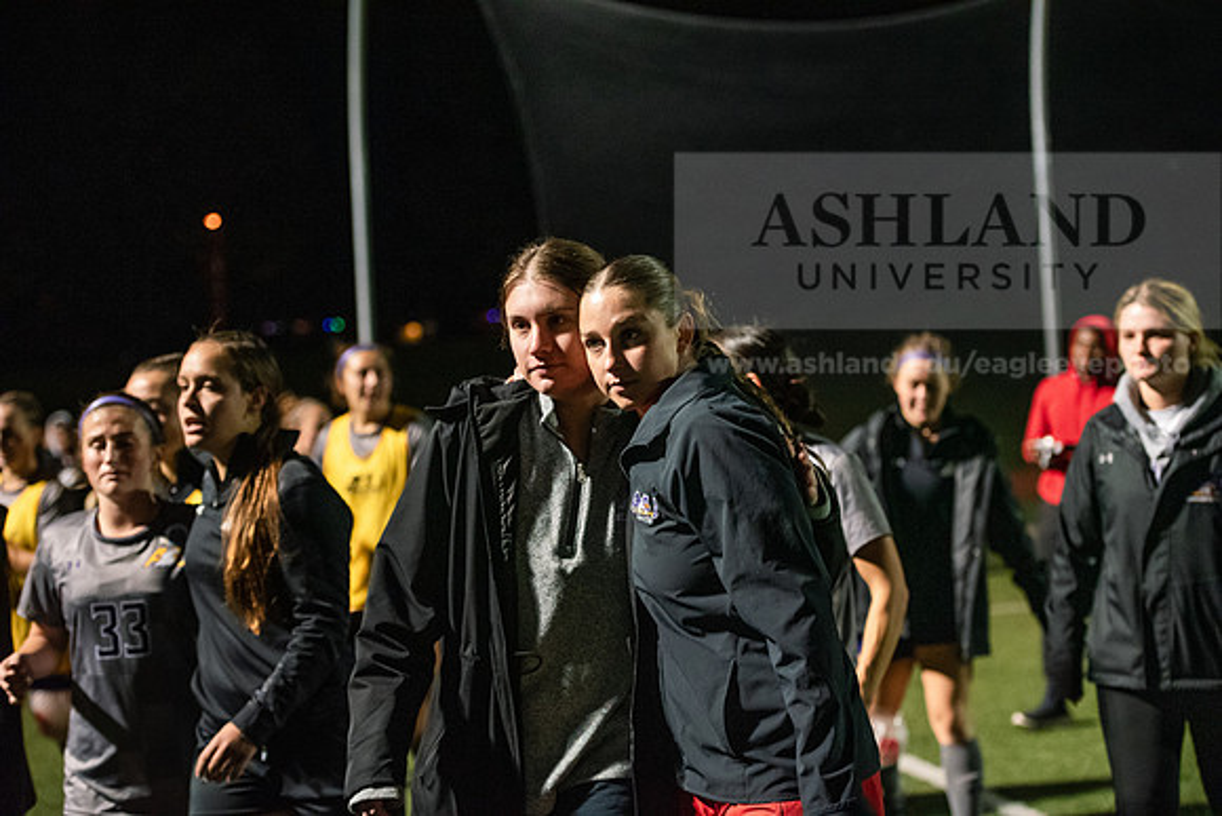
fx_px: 2377
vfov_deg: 19.5
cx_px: 611
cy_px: 408
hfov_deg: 28.8
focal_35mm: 70
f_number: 3.2
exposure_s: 1/800
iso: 8000
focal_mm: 70
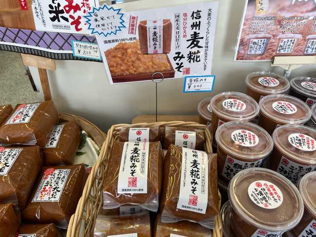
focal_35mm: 26
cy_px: 118
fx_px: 237
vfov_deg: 53.1
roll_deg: -0.3
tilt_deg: -40.2
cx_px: 158
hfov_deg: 67.3
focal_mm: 5.7
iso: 64
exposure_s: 1/100
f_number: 1.5
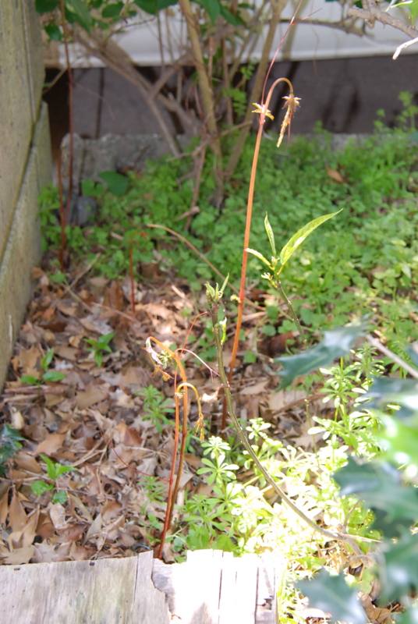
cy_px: 312
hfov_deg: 15.2
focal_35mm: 90
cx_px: 209
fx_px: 1562
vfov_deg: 22.6
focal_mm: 60
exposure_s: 1/100
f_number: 7.1
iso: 800
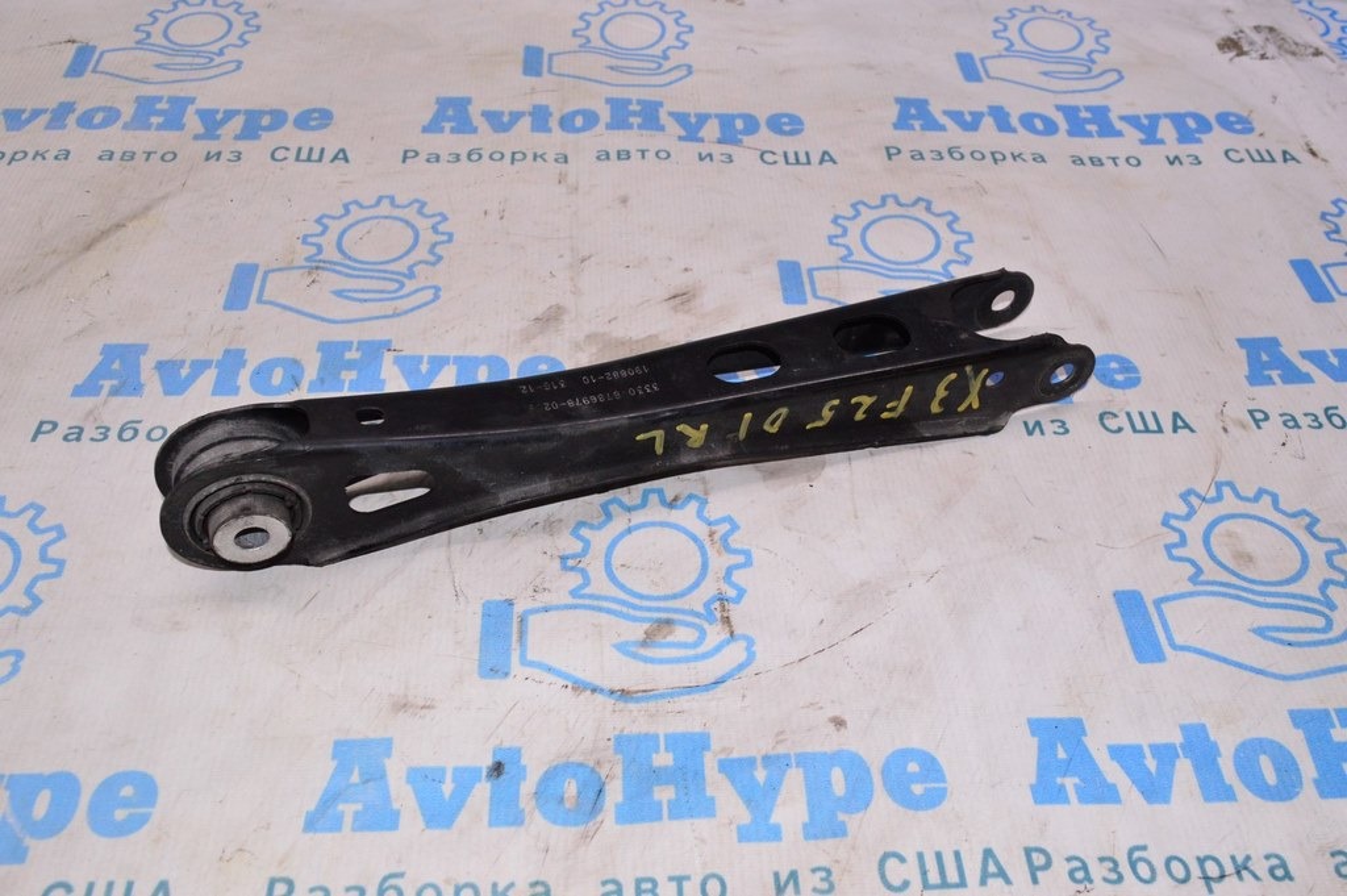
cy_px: 448
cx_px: 674
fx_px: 1234
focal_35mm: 33
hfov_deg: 57.3
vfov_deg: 39.9
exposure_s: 1/200
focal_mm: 22
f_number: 8
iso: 1600
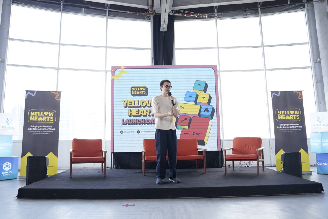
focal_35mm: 28
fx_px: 255
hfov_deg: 65.5
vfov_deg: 46.4
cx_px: 164
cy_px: 110
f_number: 4
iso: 400
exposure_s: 1/125
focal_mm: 28
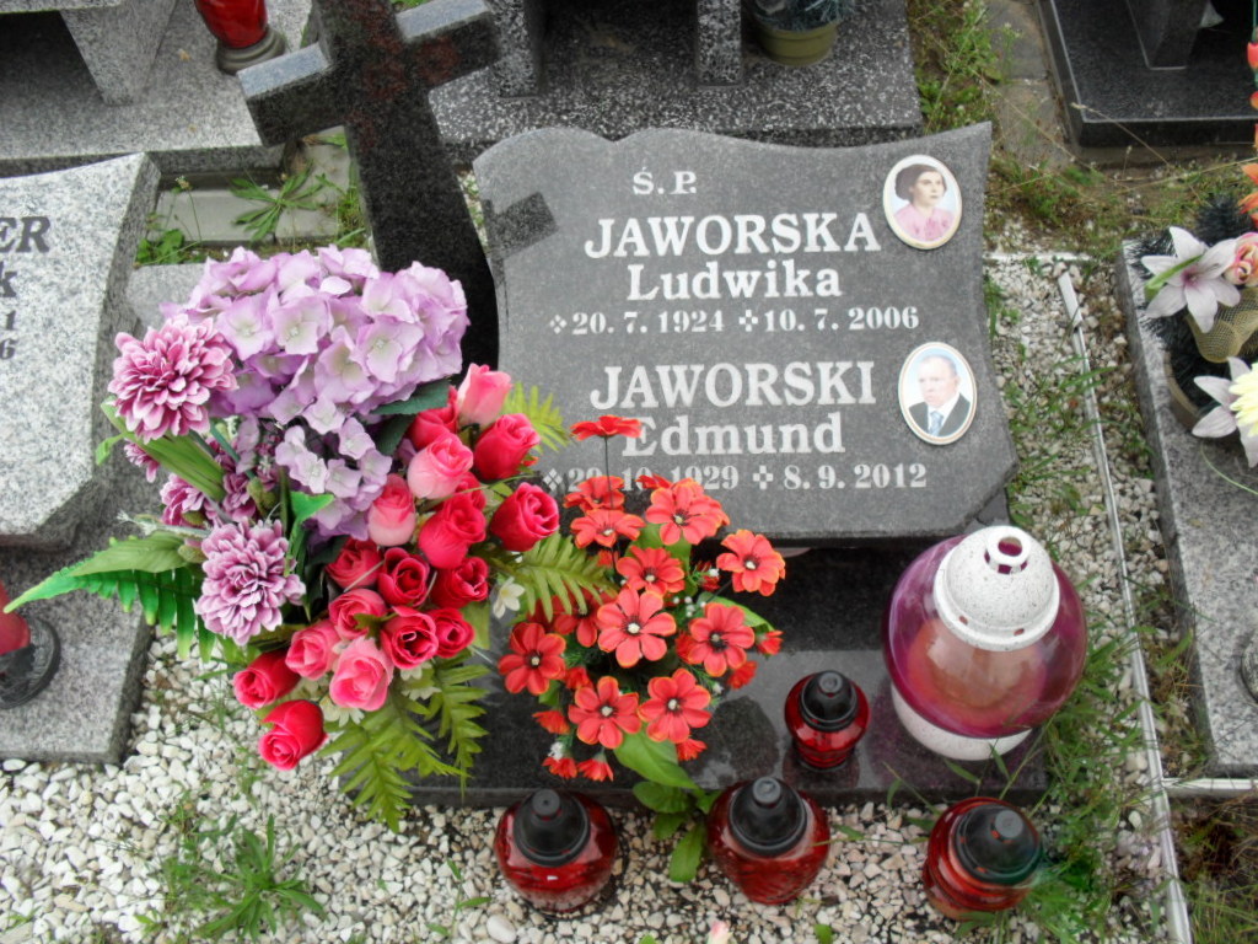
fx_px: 1272
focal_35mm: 35
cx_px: 629
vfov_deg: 40.7
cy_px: 472
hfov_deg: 52.6
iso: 100
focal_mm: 6.3
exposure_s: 1/250
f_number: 3.2
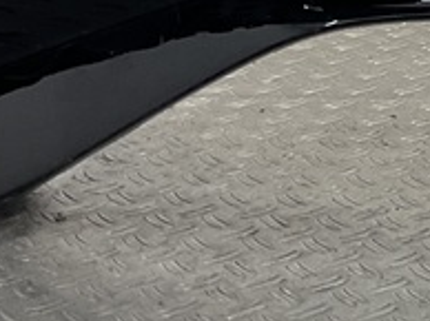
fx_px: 1873
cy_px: -301
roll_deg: -1.5
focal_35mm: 151
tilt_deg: -7.3
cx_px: 802
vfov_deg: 9.2
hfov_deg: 11.9
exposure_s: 1/100
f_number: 1.8
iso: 16
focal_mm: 3
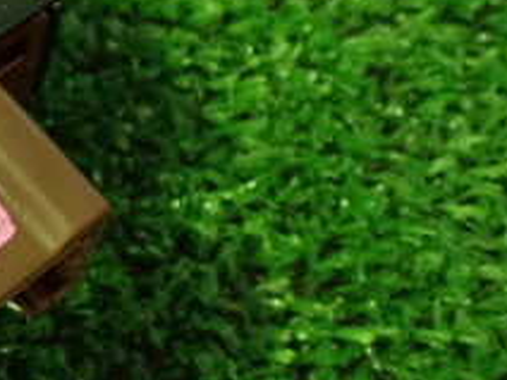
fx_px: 1245
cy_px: 103
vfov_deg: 17.3
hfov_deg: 21.1
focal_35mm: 85
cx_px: -136
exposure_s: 1/30
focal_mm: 5.4
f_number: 2.3
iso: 1250
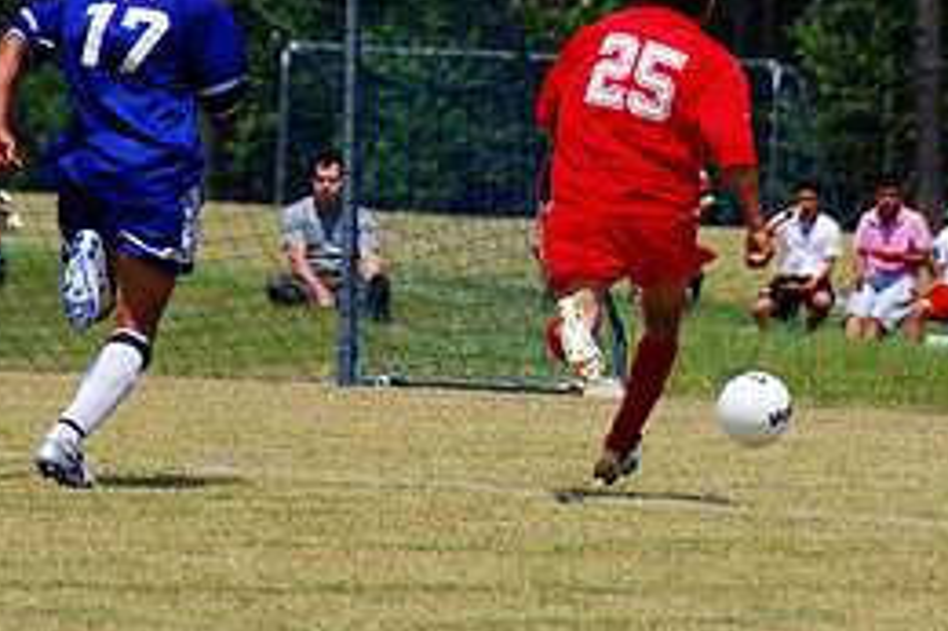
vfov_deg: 2.0
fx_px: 17658
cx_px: 591
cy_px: 266
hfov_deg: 3.1
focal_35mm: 671
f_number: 5.6
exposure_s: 1/500
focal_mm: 200
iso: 100
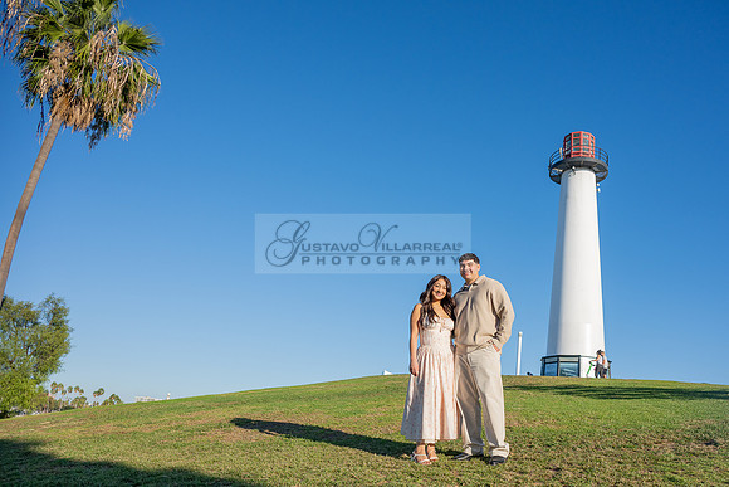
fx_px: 574
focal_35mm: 28
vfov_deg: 45.7
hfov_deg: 64.3
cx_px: 430
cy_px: 288
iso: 200
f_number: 4
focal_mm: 24
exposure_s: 1/2500
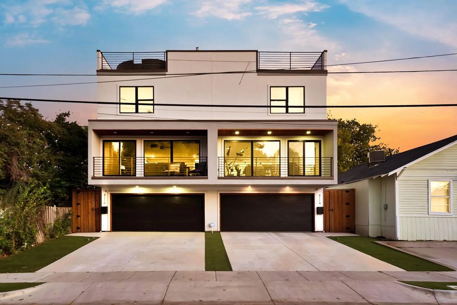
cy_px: 152
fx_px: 267
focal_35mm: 21
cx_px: 228
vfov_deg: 59.6
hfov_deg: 81.2
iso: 640
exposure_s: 1/30
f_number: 4
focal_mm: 21
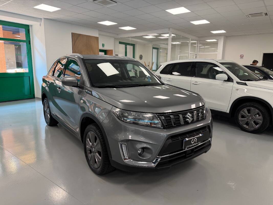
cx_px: 136
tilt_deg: -10.1
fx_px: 189
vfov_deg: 56.8
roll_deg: -1.1
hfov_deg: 71.6
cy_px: 102
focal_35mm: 24
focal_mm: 6.76
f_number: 1.78
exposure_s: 1/100
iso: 125
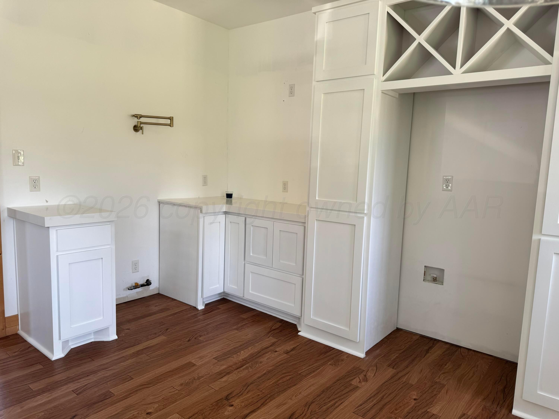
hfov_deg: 71.6
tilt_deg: -6.7
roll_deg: -2.0
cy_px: 210
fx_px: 388
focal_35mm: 24
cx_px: 280
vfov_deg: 56.8
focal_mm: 6.76
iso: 64
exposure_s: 1/121
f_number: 1.78
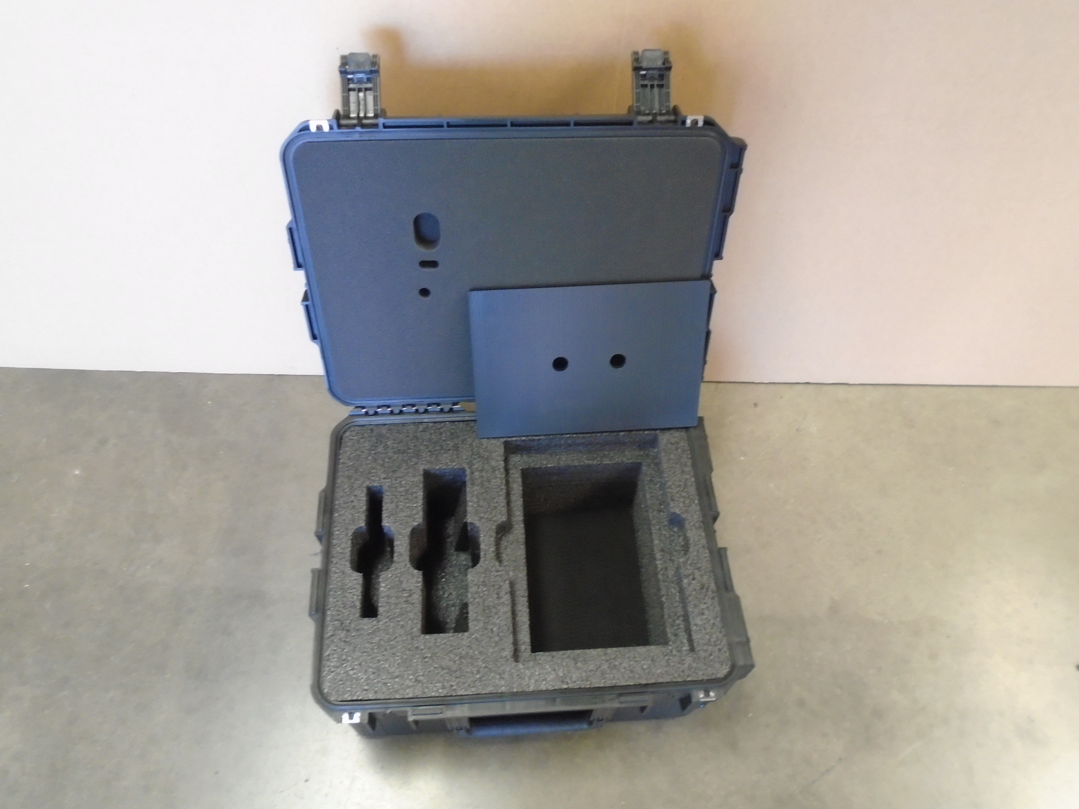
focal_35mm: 26
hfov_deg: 67.3
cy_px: 404
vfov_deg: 53.1
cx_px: 540
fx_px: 810
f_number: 3.2
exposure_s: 1/20
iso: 400
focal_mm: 4.6
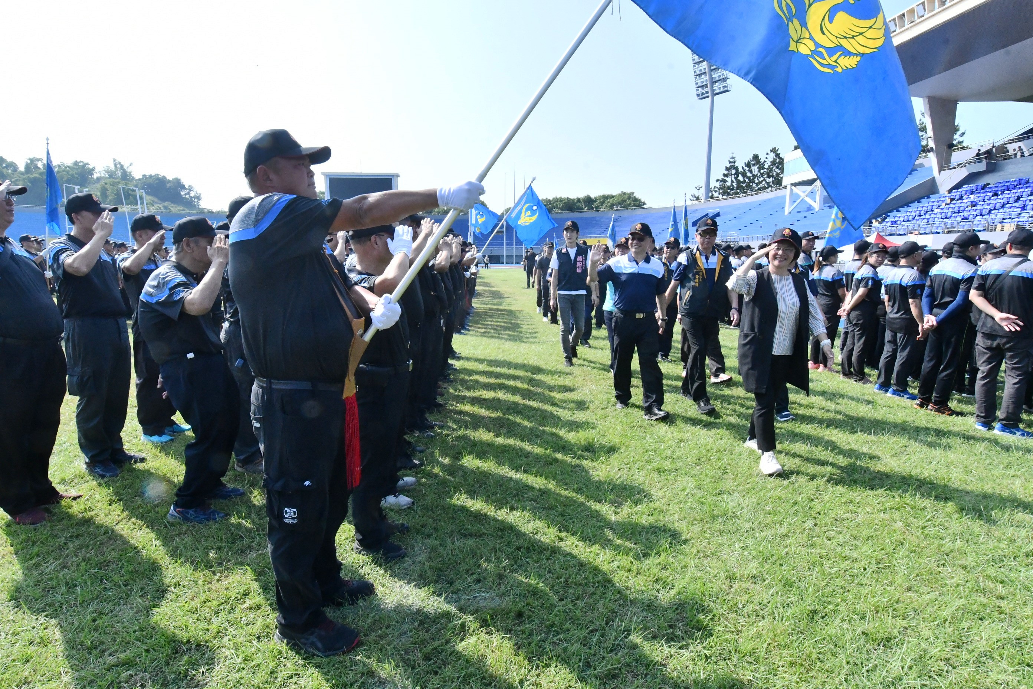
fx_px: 516
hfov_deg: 90.0
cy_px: 344
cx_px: 516
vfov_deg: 67.4
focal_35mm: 18
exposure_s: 1/1000
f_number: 16
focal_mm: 12
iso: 2500
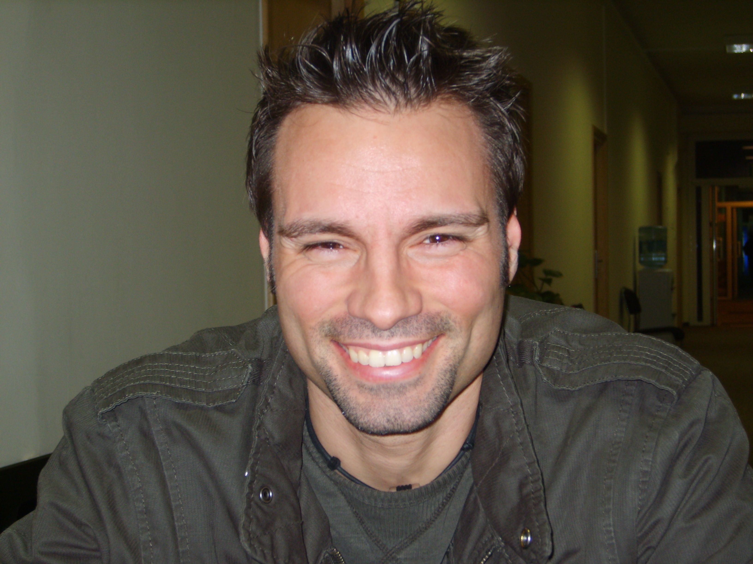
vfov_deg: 20.4
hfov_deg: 27.0
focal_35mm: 72
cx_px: 376
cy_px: 282
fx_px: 1566
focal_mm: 15
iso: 100
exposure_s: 1/45
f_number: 4.1
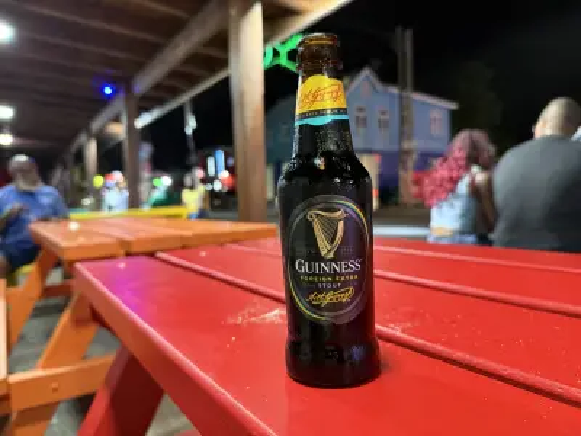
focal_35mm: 24
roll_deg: +1.9
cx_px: 290
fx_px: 403
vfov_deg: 56.8
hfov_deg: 71.6
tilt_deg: -3.2
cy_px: 218
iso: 800
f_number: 1.78
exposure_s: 1/50
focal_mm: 6.76
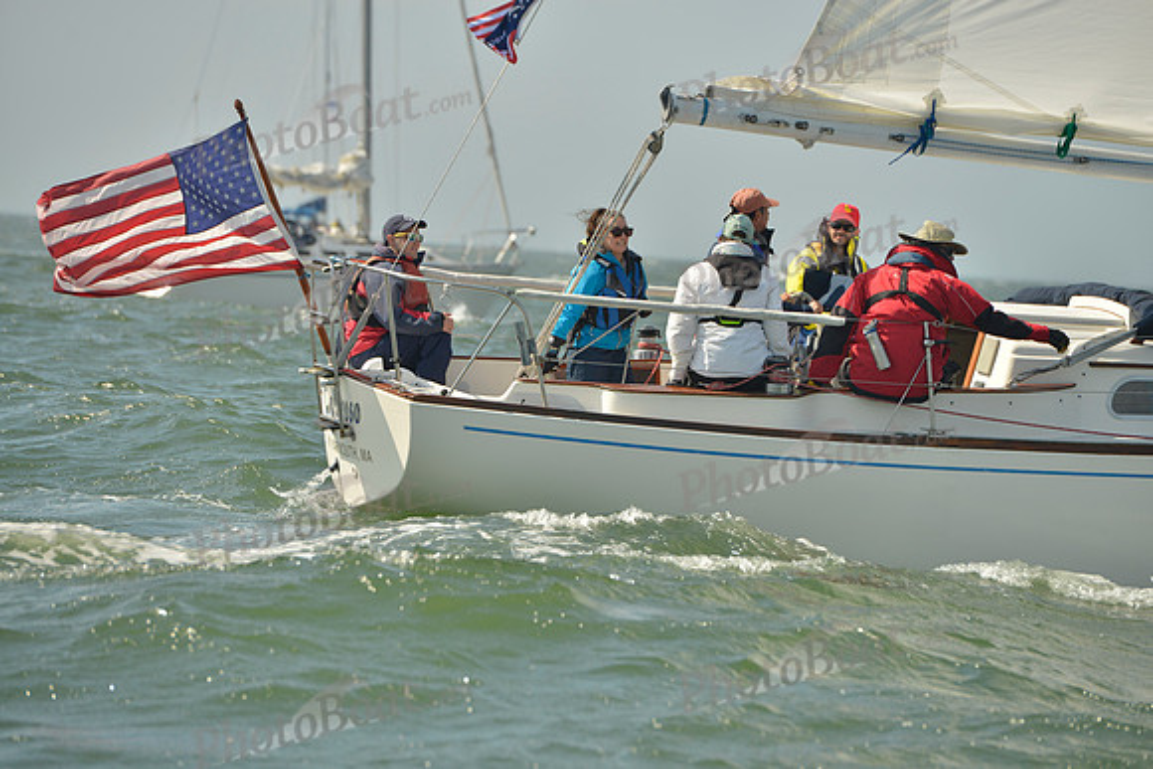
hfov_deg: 10.3
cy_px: 384
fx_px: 6407
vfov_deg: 6.9
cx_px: 576
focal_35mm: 200
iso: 200
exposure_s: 1/1600
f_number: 5.6
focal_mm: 200
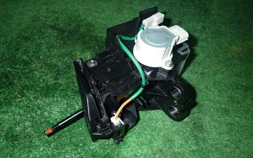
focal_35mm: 27
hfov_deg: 68.4
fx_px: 186
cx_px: 125
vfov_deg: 46.0
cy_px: 82
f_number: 5.6
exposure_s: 1/30
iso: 200
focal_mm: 4.5
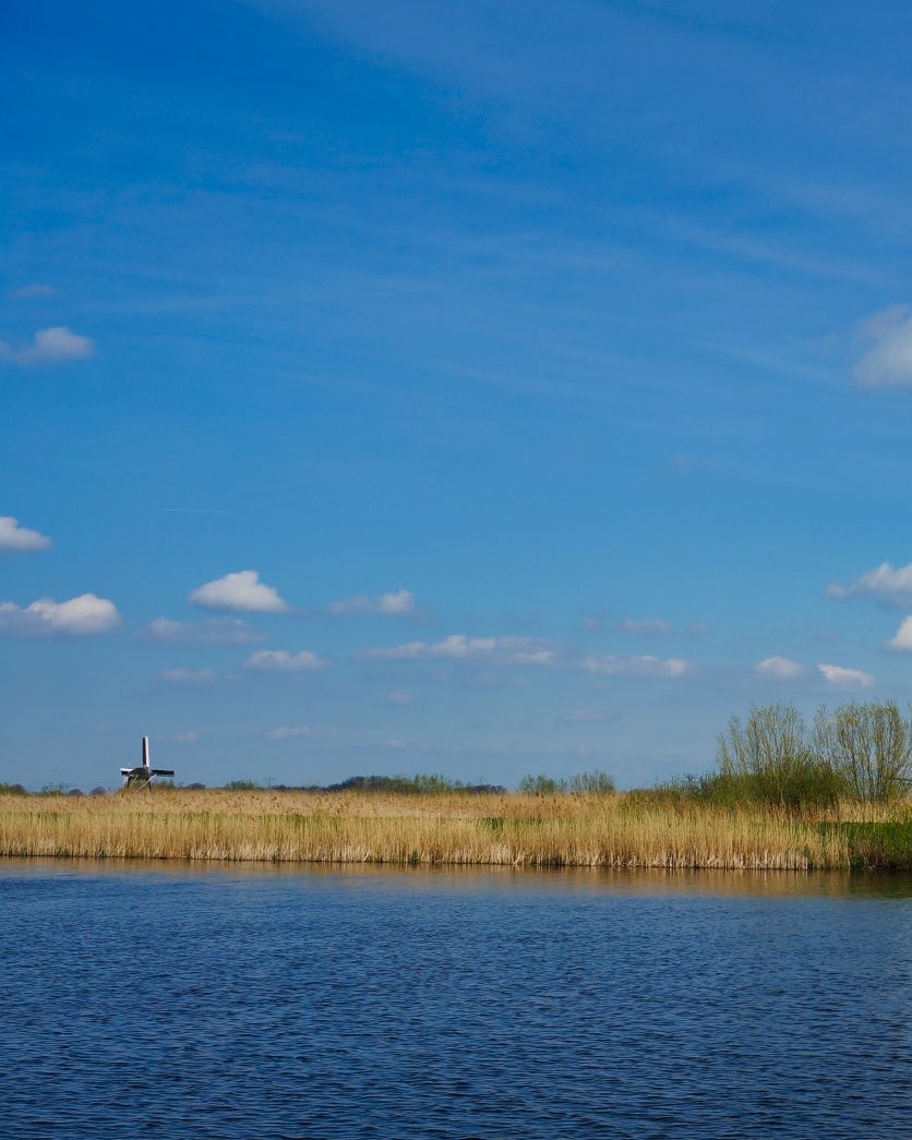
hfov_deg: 26.2
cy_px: 578
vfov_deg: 33.6
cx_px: 838
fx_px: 1889
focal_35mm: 56
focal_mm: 26
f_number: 8
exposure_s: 1/500
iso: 100
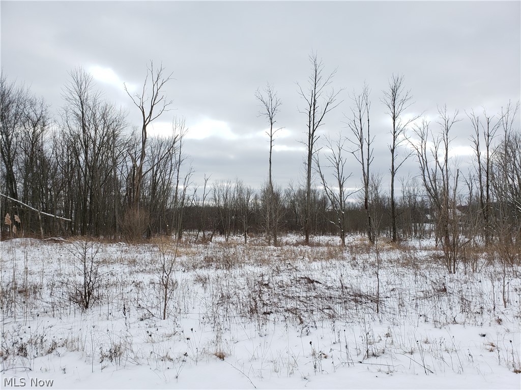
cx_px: 260
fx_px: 391
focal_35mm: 26
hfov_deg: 67.3
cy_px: 195
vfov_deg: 53.1
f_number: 2.4
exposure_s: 1/1160
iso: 50
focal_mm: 4.3
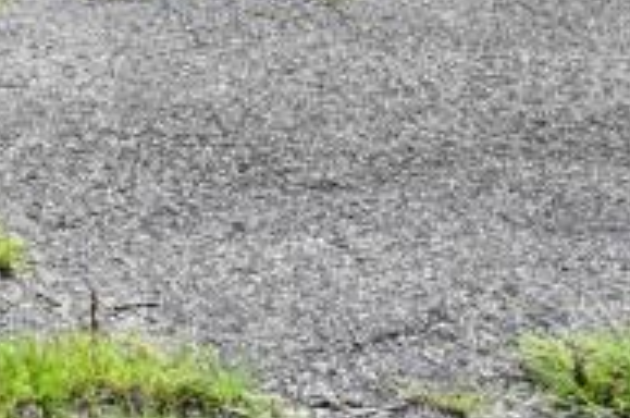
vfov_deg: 10.7
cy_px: -585
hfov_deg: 14.1
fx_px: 1904
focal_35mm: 109
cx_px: -806
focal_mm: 14
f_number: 6.3
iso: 100
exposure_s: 1/320
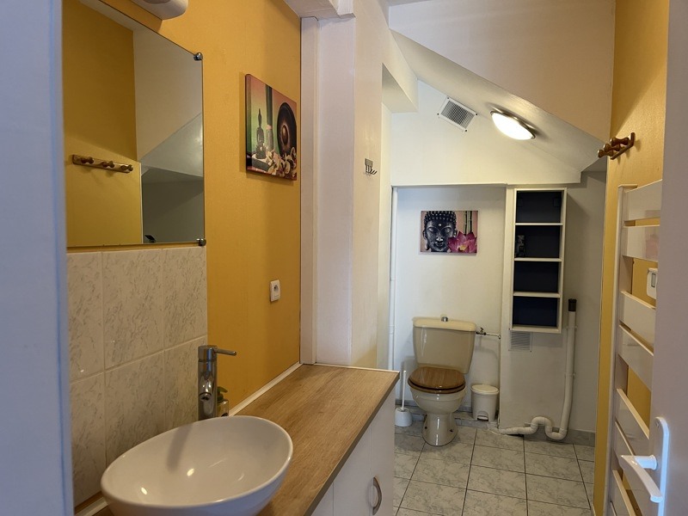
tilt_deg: -3.1
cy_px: 258
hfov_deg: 67.3
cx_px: 344
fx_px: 517
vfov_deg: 53.1
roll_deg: -1.6
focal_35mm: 26
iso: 100
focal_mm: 5.1
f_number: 1.6
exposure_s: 1/50
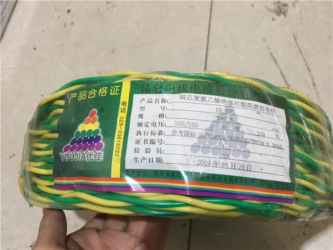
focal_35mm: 29
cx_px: 166
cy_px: 125
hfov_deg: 61.7
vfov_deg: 48.2
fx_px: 279
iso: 64
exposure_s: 1/17
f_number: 2.2
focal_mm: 4.15
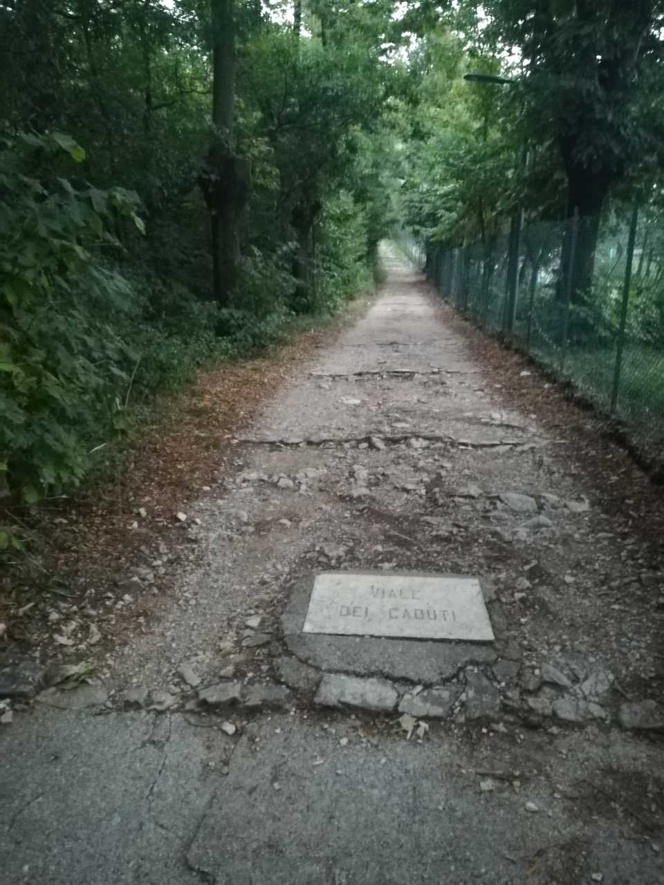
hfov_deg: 53.1
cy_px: 442
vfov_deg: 67.3
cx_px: 332
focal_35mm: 26
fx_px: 665
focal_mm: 3.83
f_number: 2.2
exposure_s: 1/14.3
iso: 1600
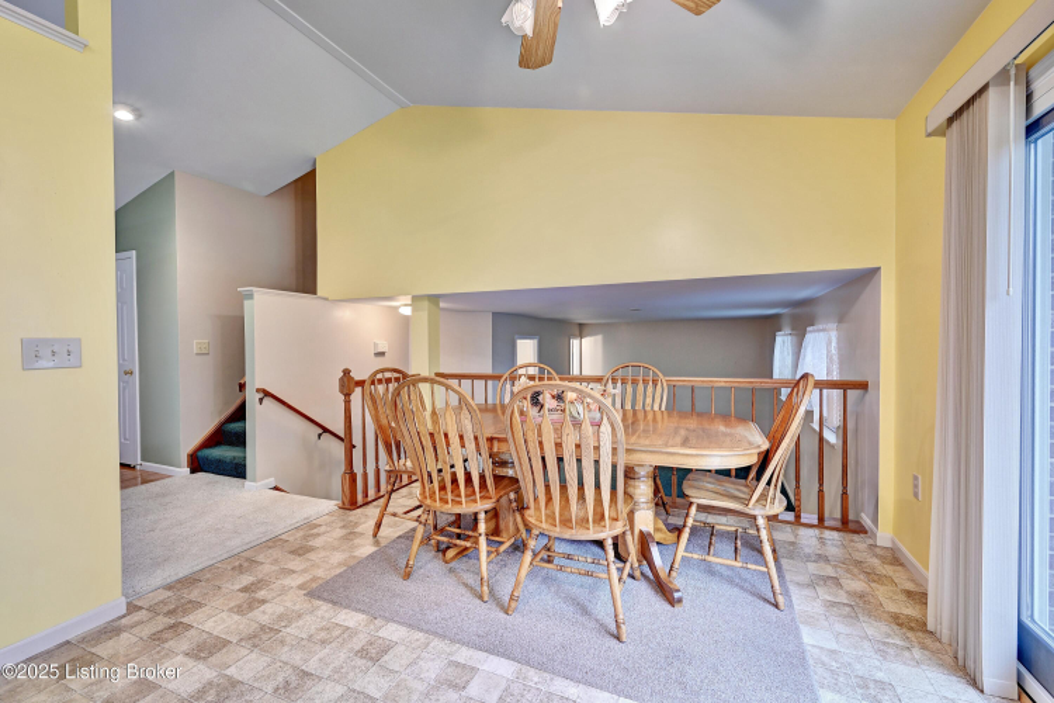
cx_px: 527
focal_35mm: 15
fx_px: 439
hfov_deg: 100.4
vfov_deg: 77.3
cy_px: 352
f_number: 8
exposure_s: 1/1.67
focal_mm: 15
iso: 250
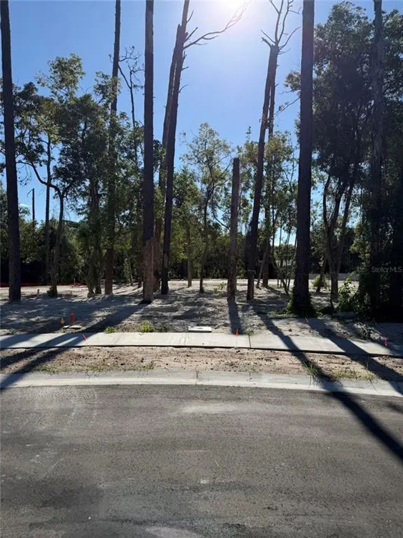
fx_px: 372
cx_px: 202
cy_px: 269
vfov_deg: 71.6
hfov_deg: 56.8
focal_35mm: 24
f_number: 1.78
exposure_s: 1/6173
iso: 80
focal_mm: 6.76
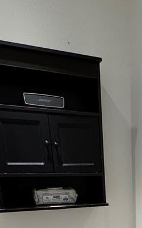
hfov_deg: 26.4
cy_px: 254
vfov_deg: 36.9
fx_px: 279
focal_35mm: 45
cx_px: 154
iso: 160
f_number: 2.2
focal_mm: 2.22
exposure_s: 1/120
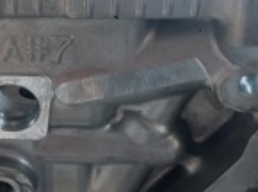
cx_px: -139
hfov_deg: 14.7
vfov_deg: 11.9
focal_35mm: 124
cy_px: 57
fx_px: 922
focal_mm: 5.32
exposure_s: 1/50
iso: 400
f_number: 1.8
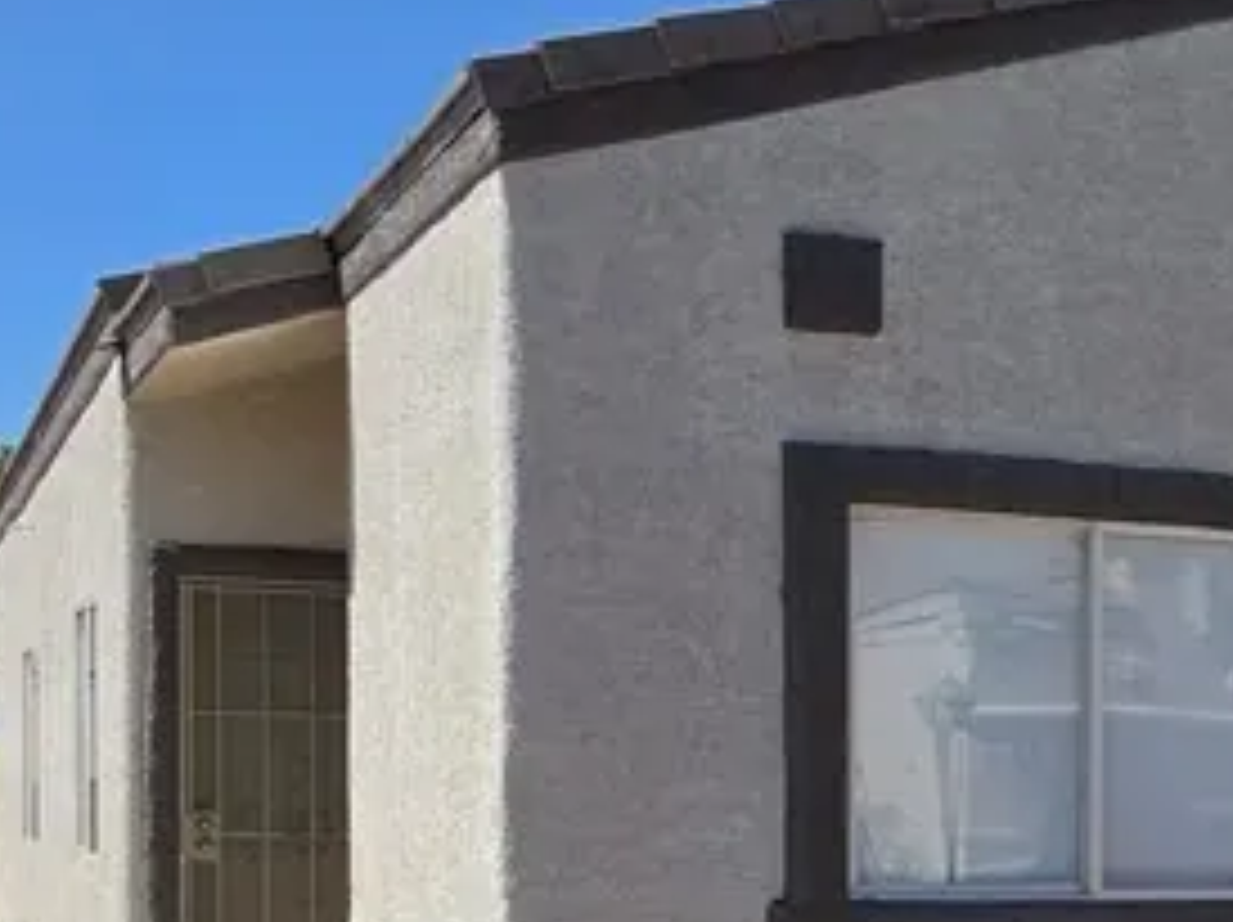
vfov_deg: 16.8
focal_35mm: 86
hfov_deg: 20.2
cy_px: 935
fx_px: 3061
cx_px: 1750
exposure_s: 1/7939
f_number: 1.4
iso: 50
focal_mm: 6.5
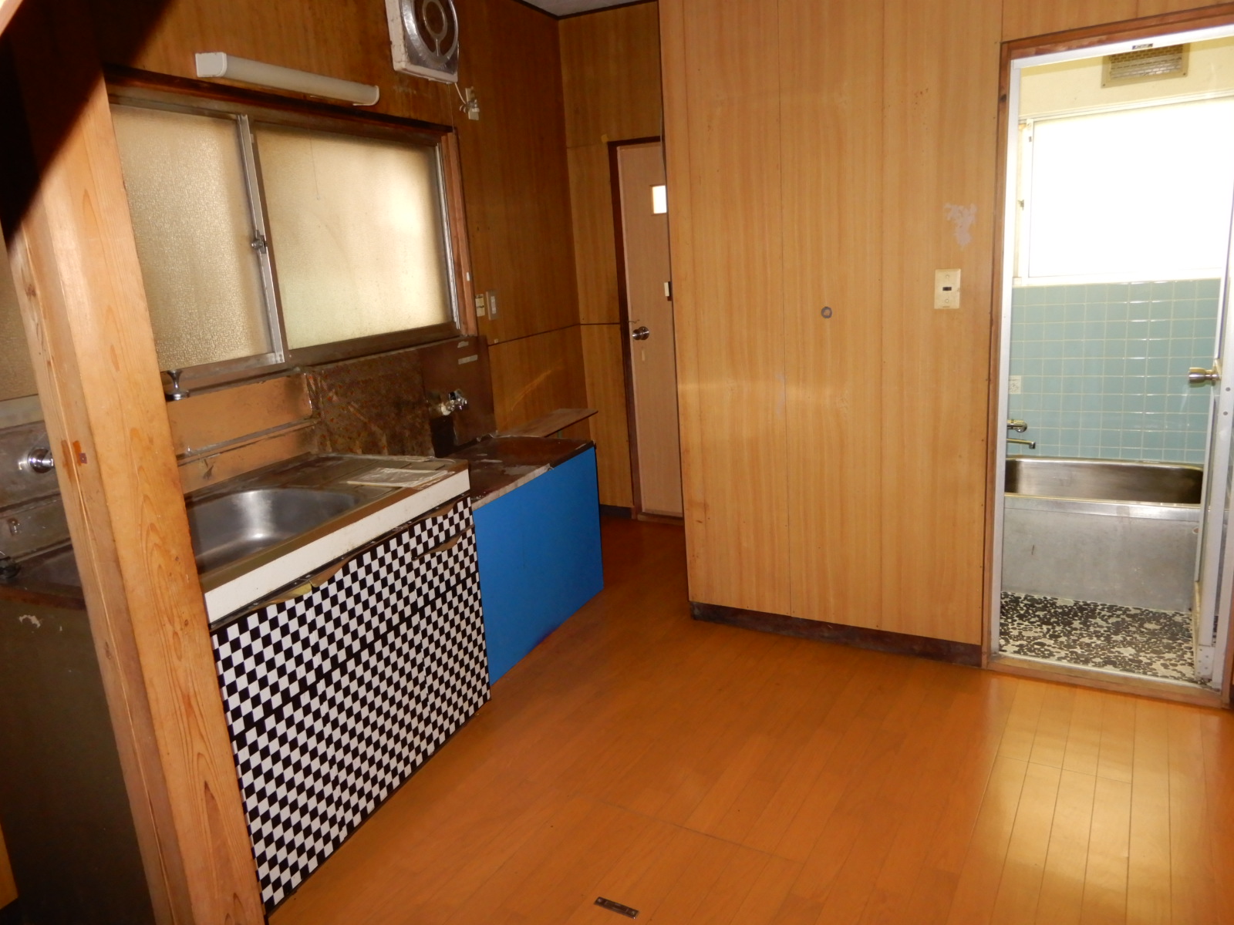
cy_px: 462
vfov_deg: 56.8
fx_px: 856
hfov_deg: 71.6
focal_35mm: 24
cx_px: 617
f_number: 3.4
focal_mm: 4.3
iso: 320
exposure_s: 1/30
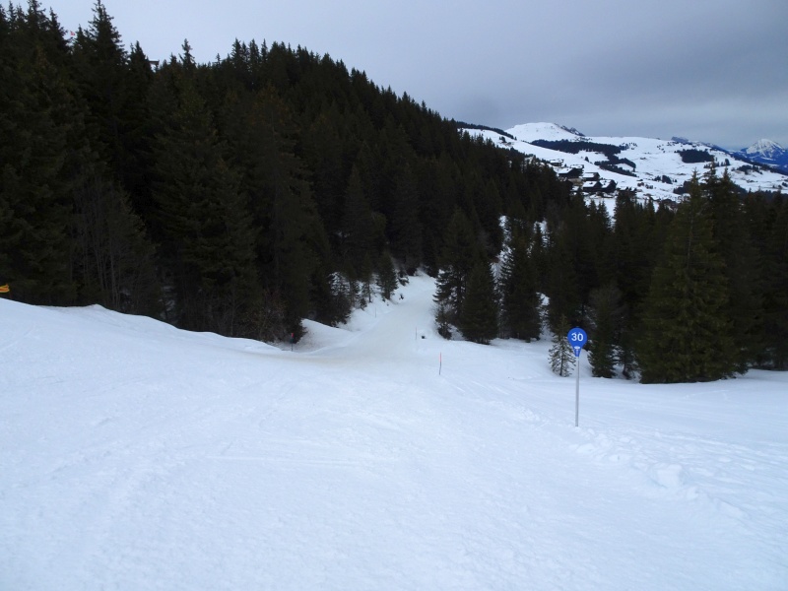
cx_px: 394
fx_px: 546
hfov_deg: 71.6
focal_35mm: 24
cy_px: 296
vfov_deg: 56.8
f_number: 3.5
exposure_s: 1/800
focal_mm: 4.1
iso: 80
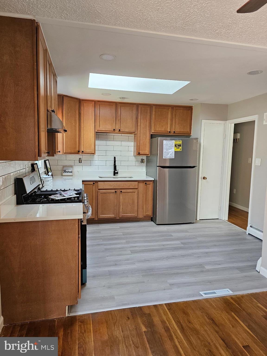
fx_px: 237
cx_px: 134
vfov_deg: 73.9
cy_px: 178
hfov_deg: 58.9
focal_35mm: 23
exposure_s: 1/120
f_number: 1.7
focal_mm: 6.3
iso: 250
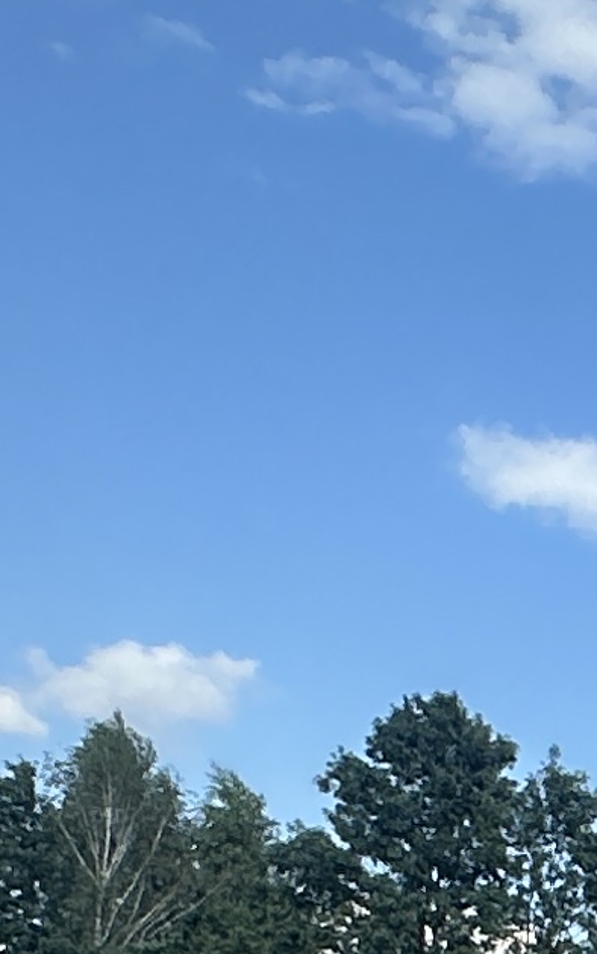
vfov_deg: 20.2
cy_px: 1205
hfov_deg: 10.5
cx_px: 1694
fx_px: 2472
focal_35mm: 95
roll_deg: -2.2
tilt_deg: +3.5
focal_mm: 2.22
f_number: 2.2
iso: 50
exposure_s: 1/1742
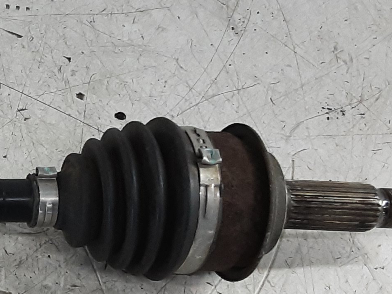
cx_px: -207
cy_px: 194
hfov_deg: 18.5
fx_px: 1053
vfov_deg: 15.9
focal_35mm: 93
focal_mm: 2.91
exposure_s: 1/50
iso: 100
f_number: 1.9
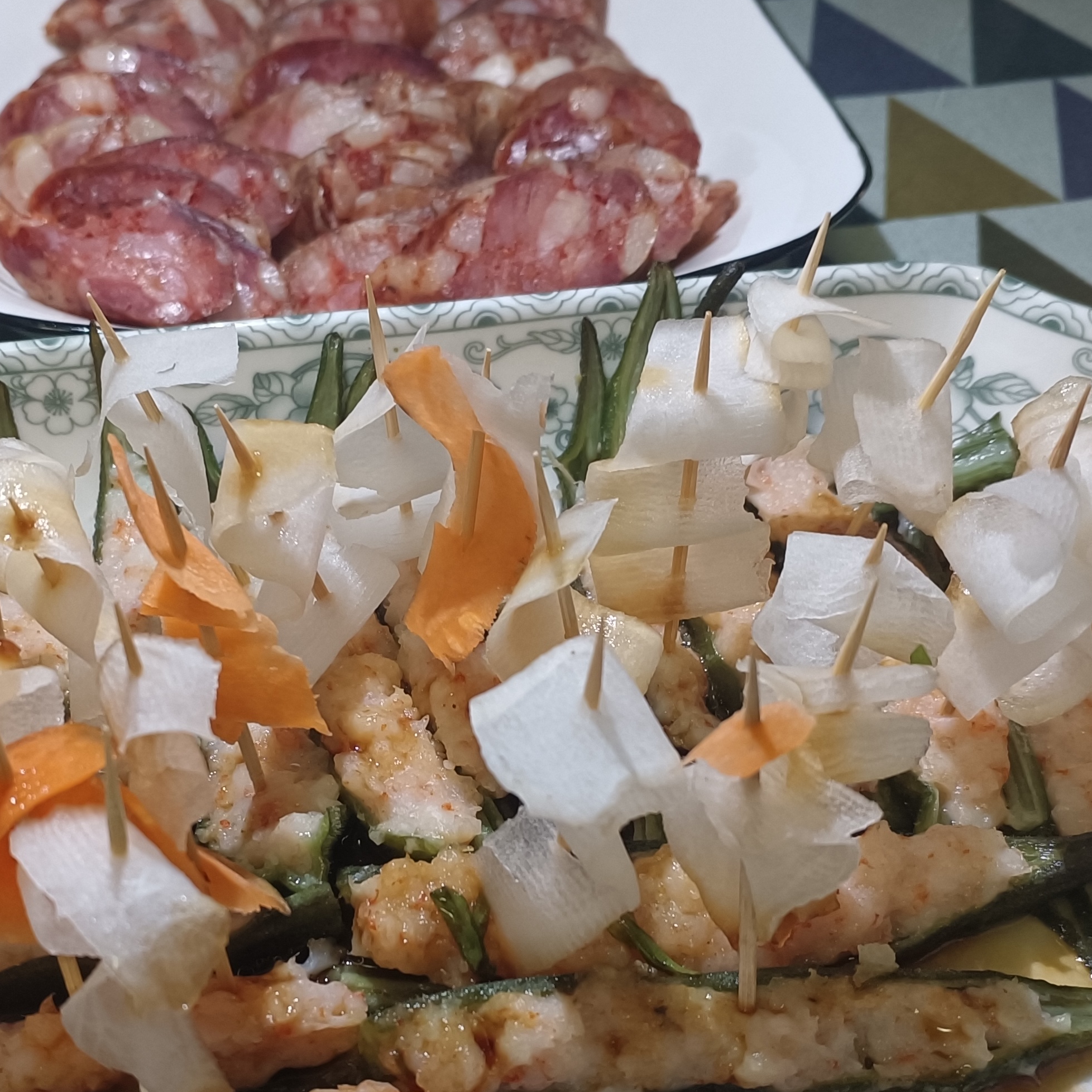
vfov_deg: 35.7
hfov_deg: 35.9
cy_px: 729
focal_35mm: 47
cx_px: 419
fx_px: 1677
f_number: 1.8
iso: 777
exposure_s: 1/33.3
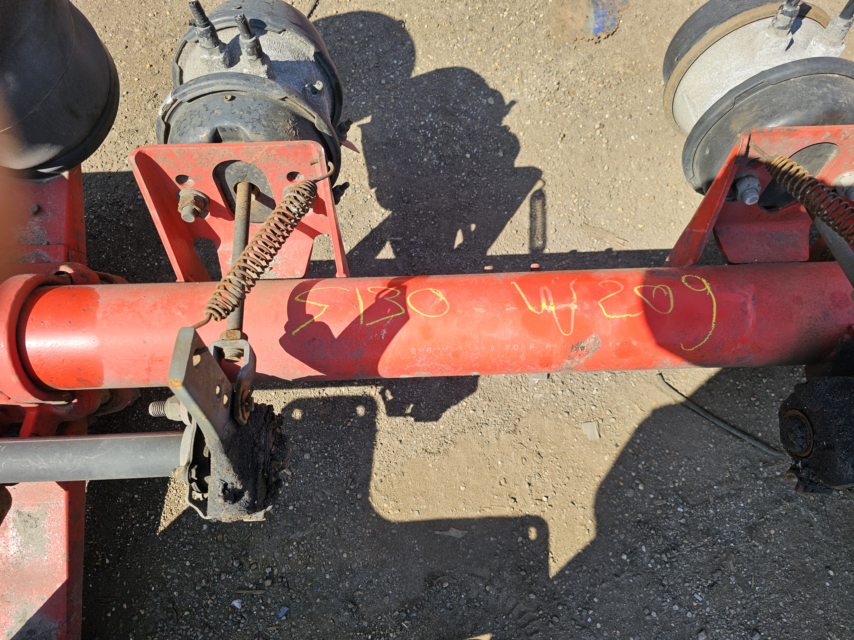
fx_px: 567
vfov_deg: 58.9
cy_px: 320
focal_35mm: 23
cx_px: 427
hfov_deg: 73.9
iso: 10
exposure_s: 1/297
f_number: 1.7
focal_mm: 6.3
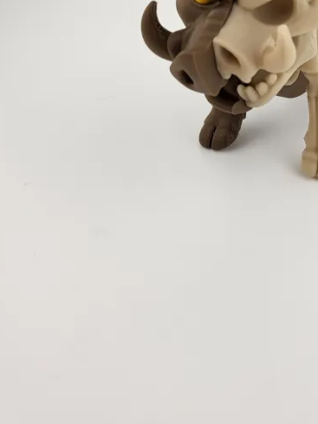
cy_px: 96
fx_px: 601
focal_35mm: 49
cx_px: 316
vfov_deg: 37.8
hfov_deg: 27.9
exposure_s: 1/280
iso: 64
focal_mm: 5
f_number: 1.8
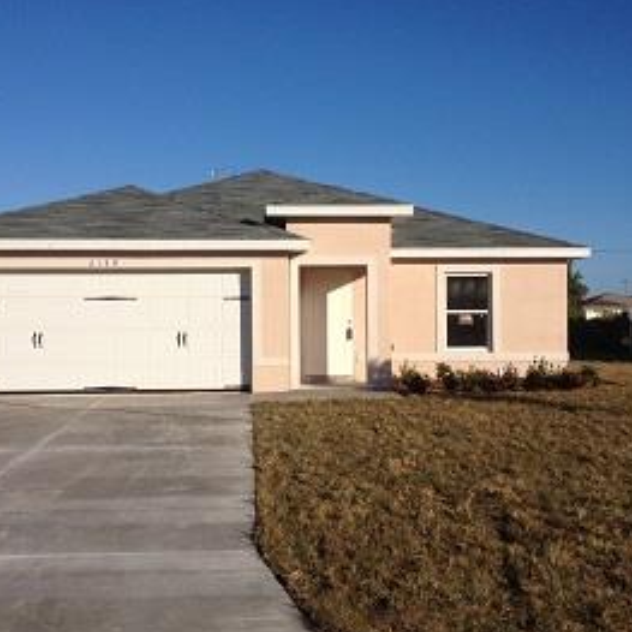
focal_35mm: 47
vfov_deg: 36.1
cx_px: 298
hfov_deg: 36.0
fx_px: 971
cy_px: 312
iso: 50
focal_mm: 4.28
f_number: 2.4
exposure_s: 1/3247
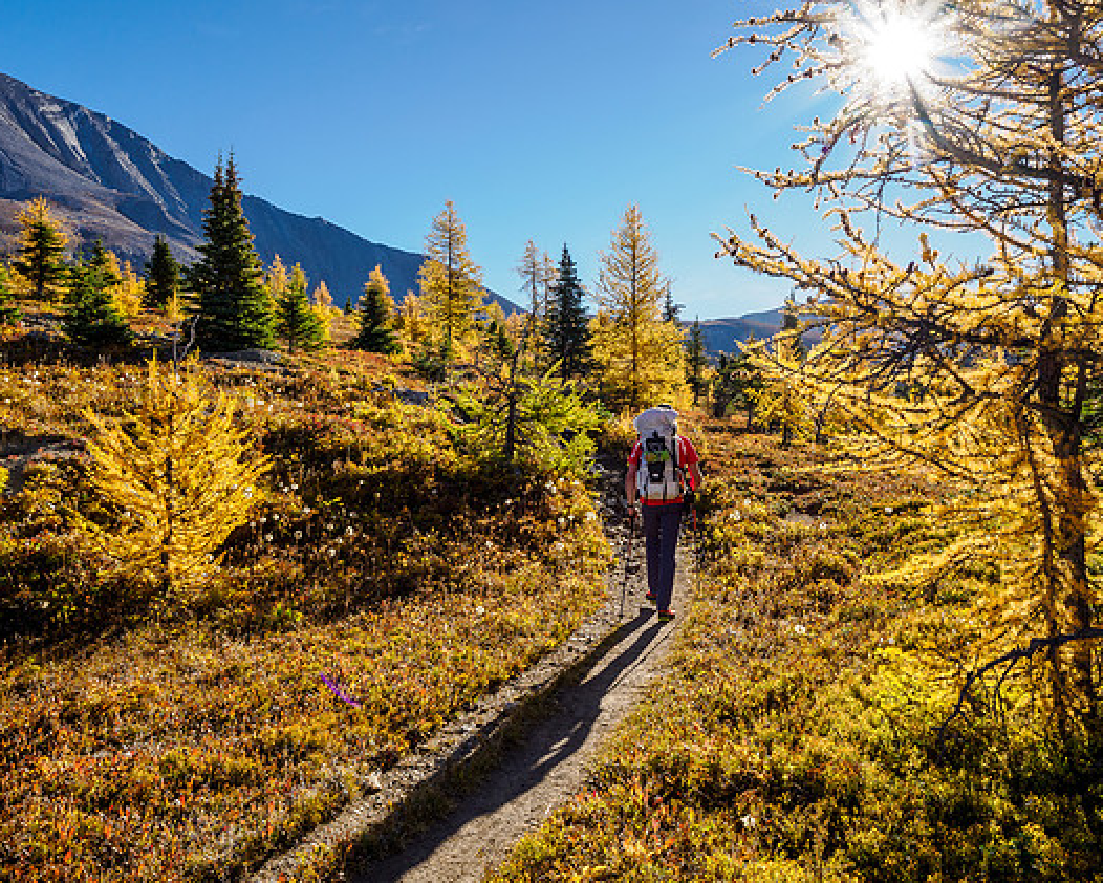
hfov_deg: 62.2
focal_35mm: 28
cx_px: 562
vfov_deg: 51.5
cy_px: 437
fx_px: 914
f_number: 11
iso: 200
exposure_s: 1/100
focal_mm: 13
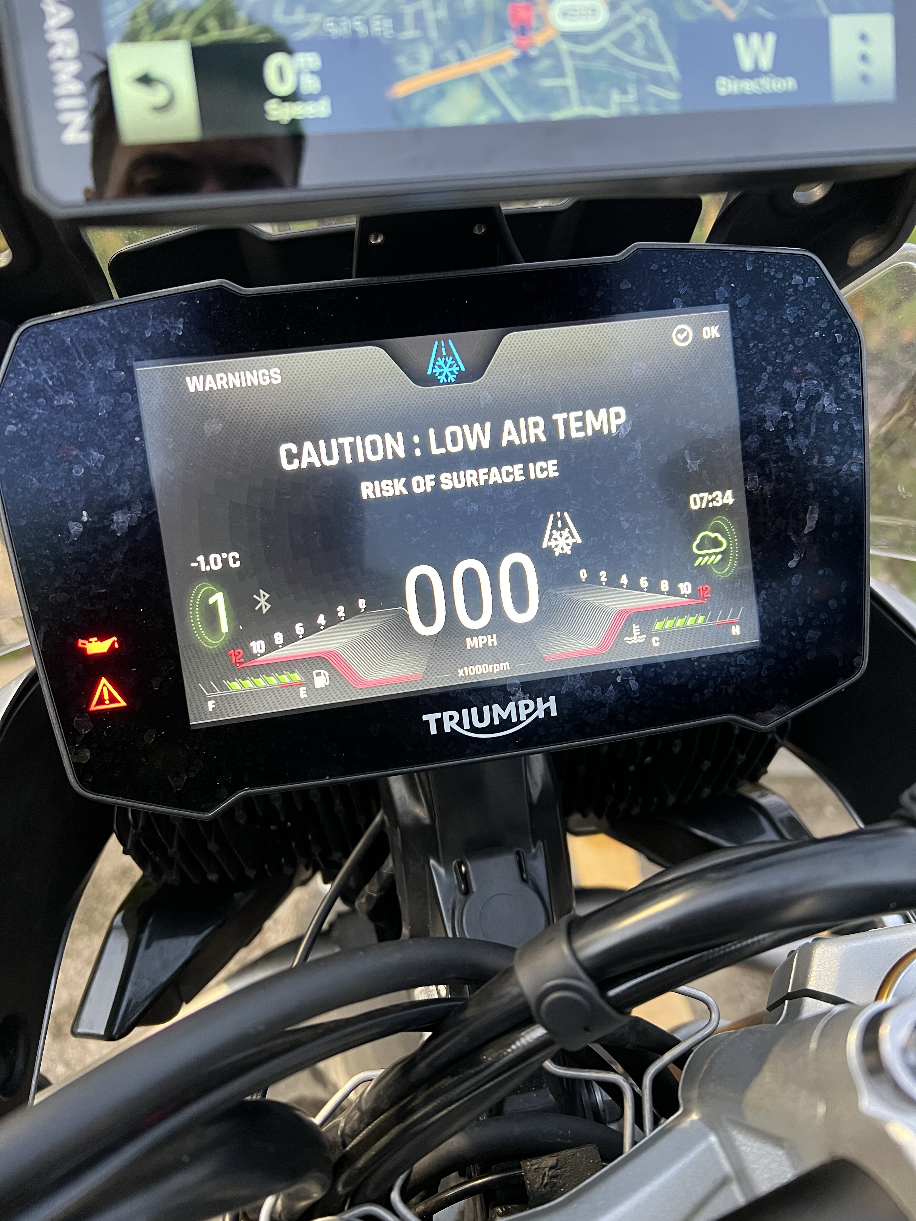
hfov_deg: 53.1
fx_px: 917
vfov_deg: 67.3
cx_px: 458
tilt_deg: -29.5
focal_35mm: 26
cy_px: 610
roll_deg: -9.5
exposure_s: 1/50
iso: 400
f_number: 1.5
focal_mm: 5.7
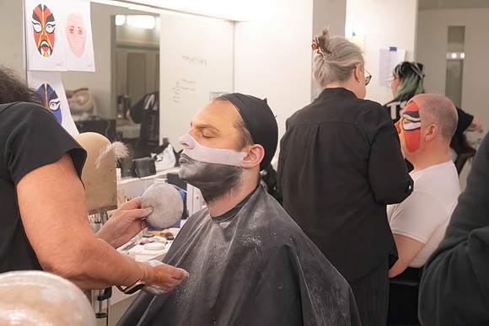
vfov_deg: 19.5
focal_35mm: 70
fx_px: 951
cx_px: 244
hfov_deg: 28.8
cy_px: 163
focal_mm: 70
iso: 16000
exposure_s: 1/500
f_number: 9
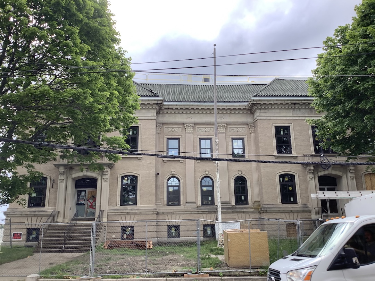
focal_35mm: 31
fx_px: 336
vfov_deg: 45.4
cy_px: 140
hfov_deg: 58.4
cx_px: 188
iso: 25
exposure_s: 1/156
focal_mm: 3.3
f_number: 2.4
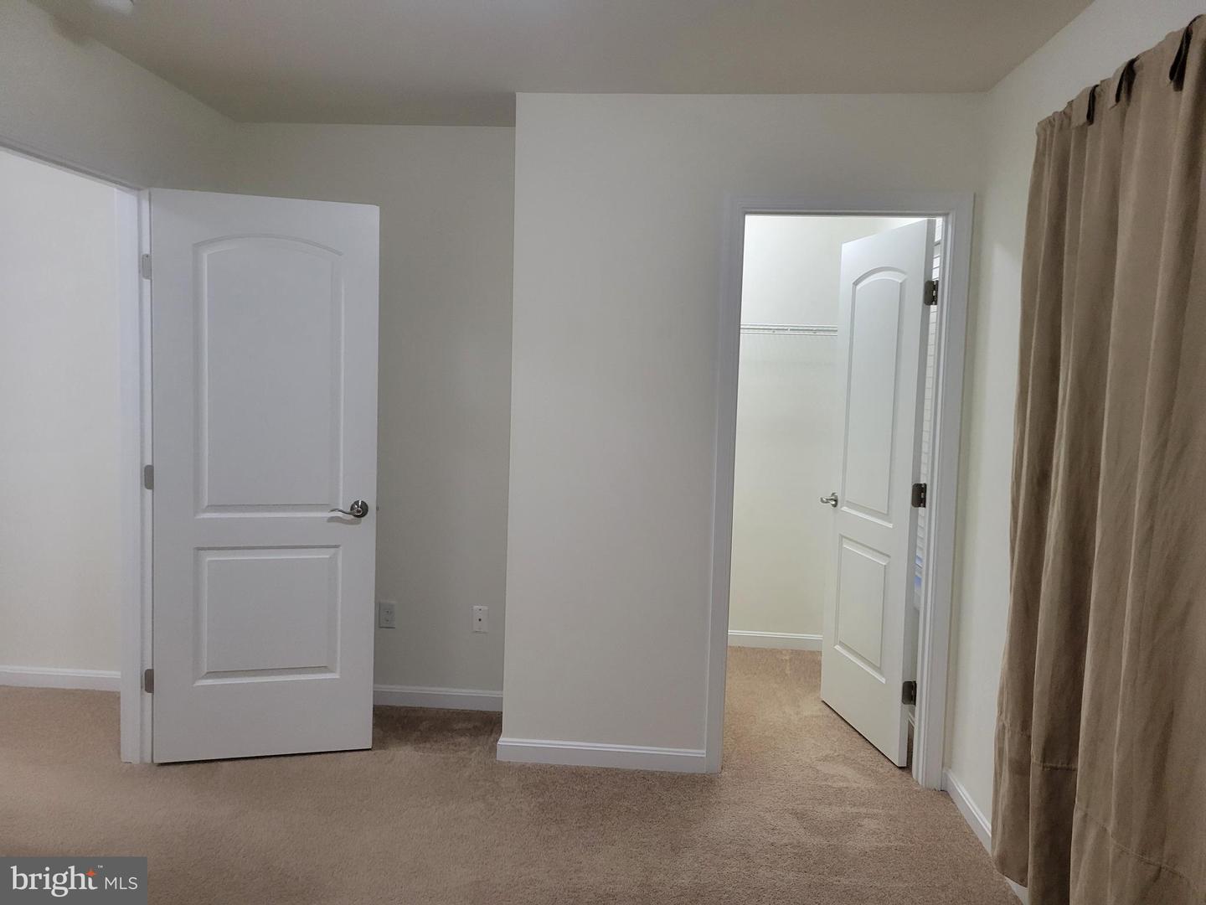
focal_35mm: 26
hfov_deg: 67.3
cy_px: 452
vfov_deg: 53.1
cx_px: 603
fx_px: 906
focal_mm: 5.4
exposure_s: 1/120
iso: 250
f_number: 1.8
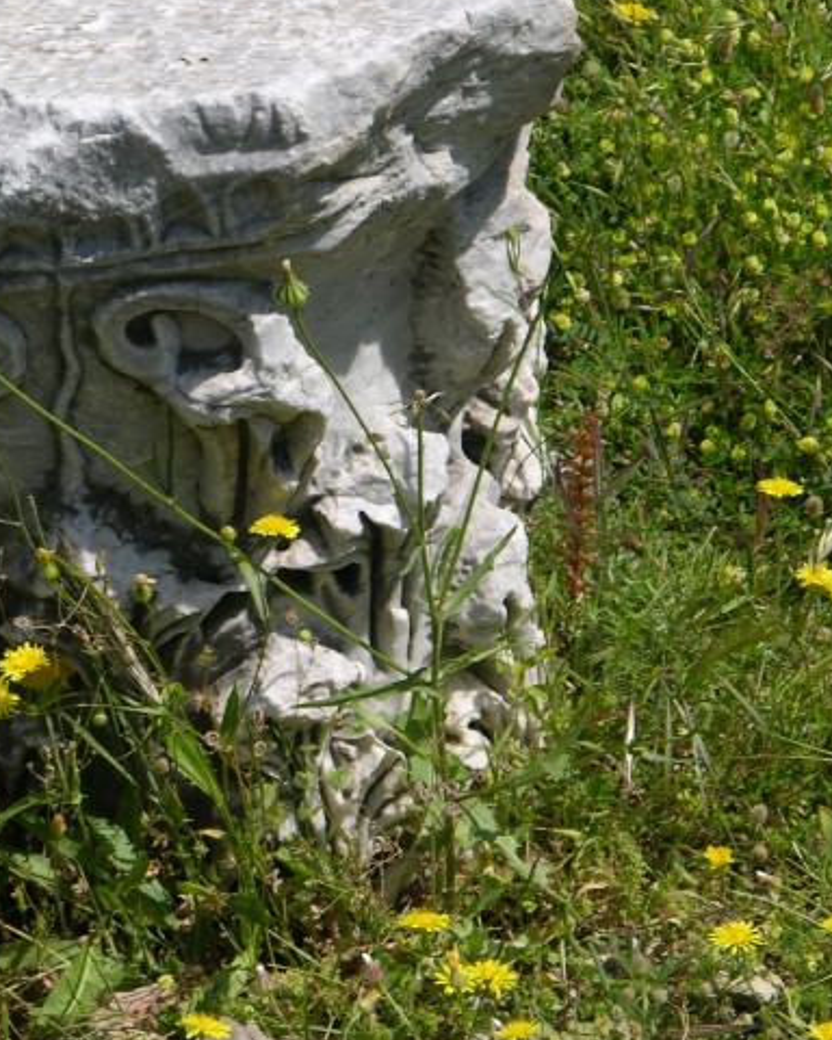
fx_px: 8649
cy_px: 390
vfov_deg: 6.9
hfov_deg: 5.5
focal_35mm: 281
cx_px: 217
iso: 50
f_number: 5.6
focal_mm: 44.7
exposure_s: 1/343
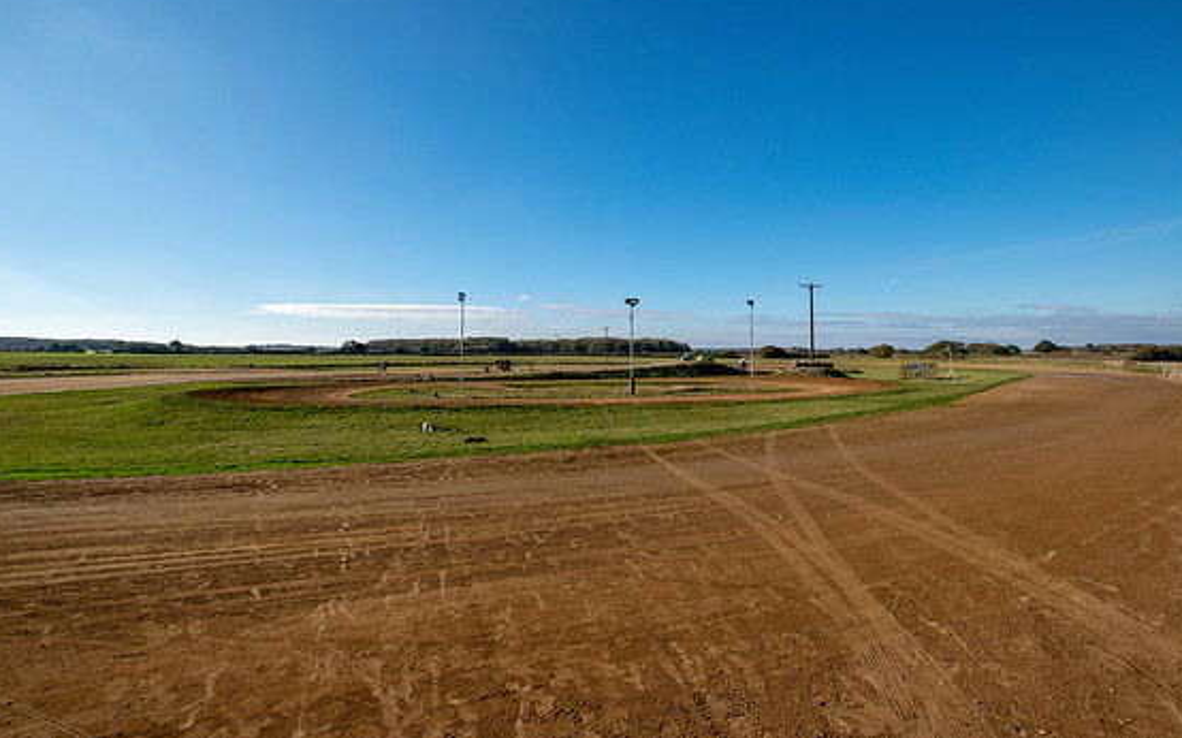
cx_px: 595
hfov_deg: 97.8
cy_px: 330
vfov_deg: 71.0
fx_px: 515
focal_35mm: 16
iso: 500
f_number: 11
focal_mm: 10
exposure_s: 1/800
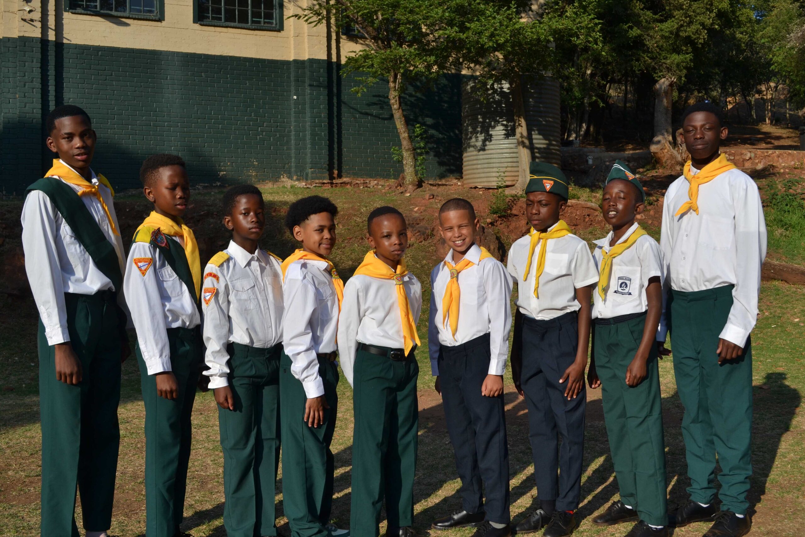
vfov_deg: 34.2
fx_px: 872
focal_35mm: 39
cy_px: 268
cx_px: 402
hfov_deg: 49.6
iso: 100
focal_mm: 26
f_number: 9
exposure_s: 1/320
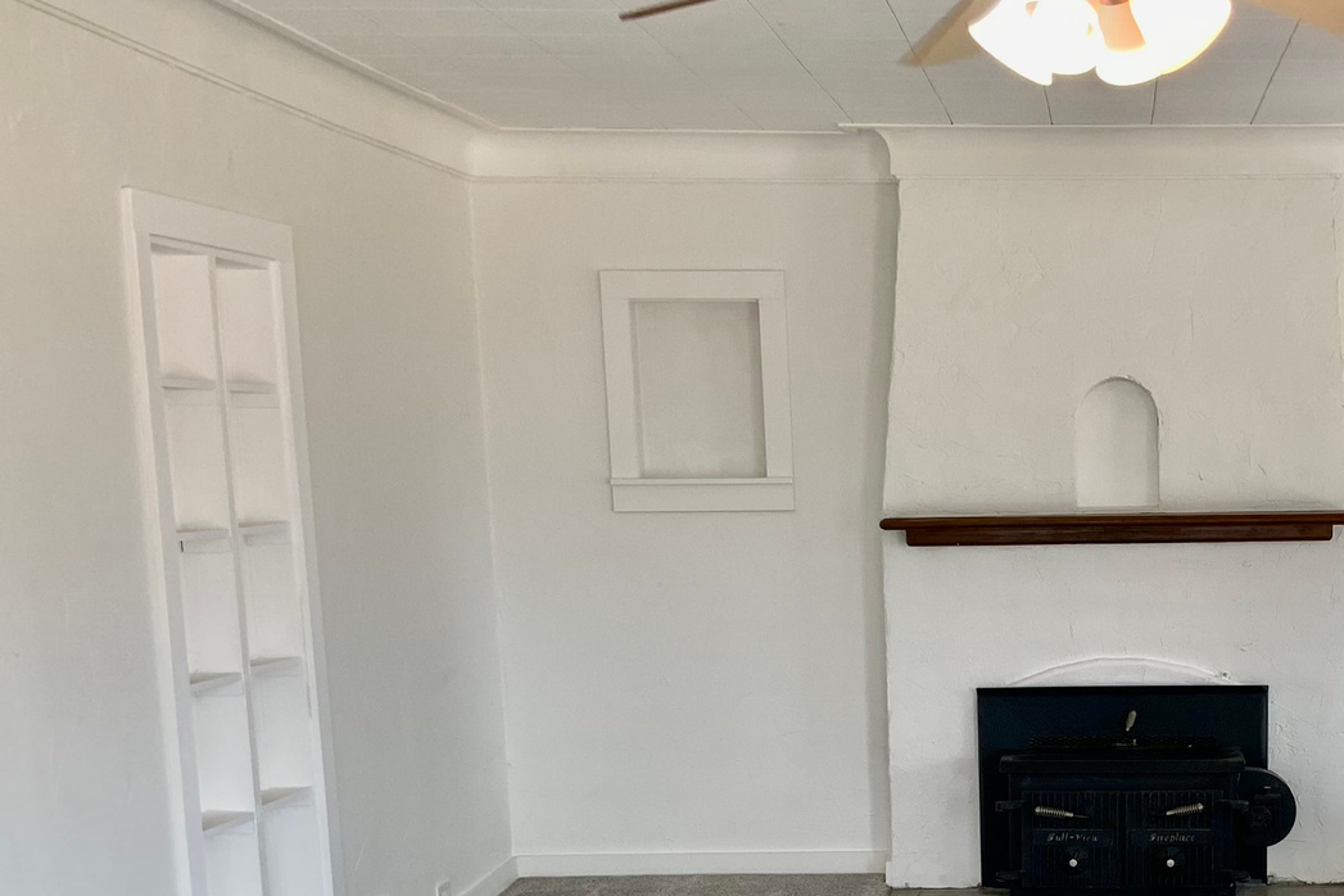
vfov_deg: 22.3
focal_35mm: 59
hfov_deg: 32.7
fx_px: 2202
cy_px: 837
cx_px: 1126
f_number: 1.8
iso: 25
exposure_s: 1/120
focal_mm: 3
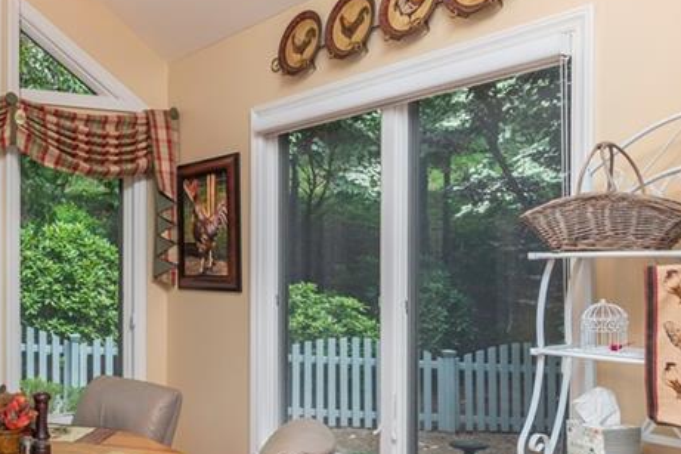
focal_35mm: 40
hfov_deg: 44.4
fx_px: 756
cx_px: 77
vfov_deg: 33.3
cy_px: 270
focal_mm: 18
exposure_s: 1/5
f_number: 8
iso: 500
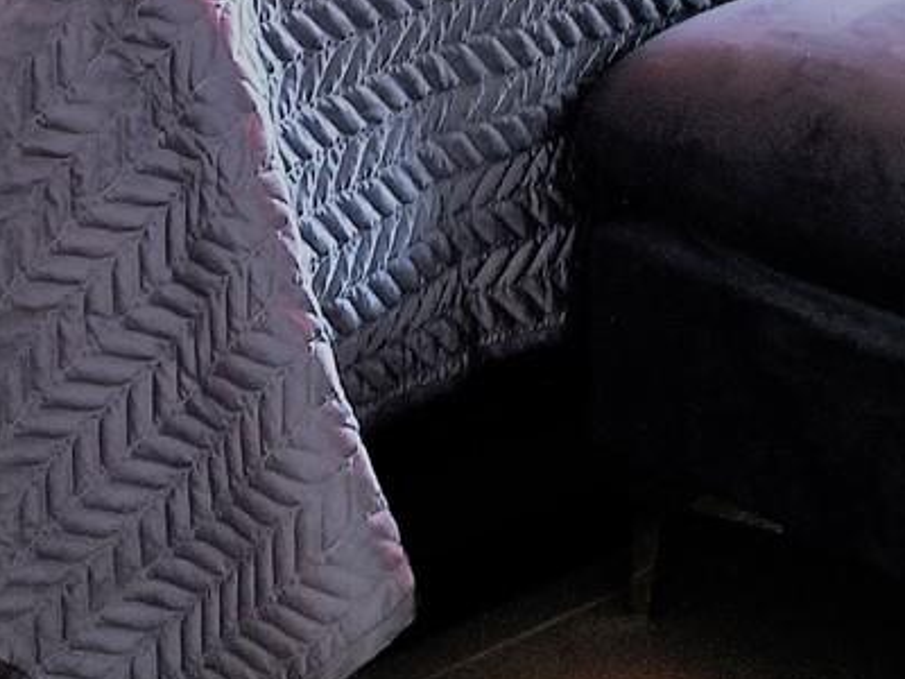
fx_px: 2719
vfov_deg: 13.6
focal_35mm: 104
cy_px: -232
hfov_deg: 18.3
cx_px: -59
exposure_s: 1/11
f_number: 1.7
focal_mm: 4.25
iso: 200
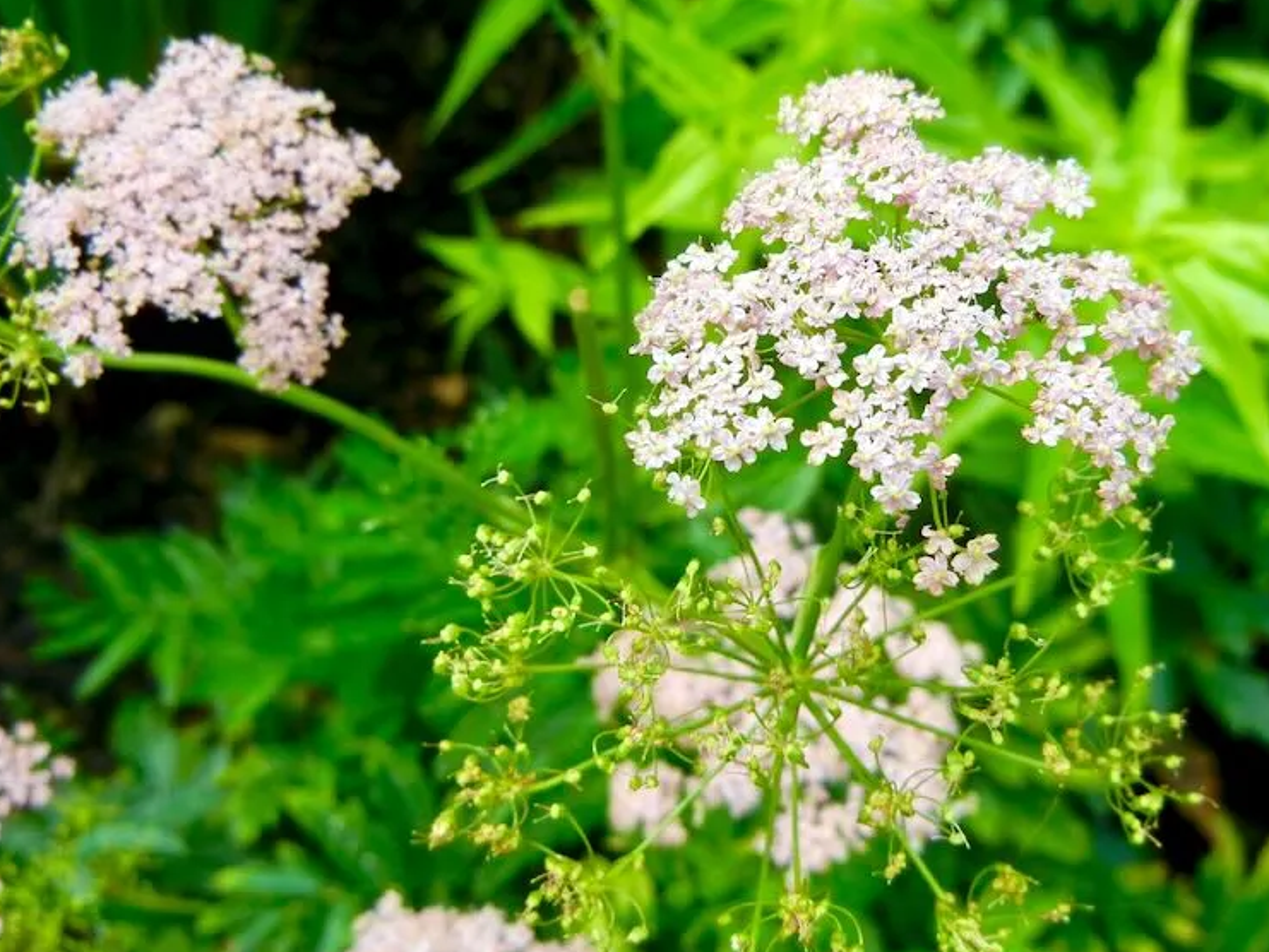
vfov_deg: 30.9
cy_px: 413
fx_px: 1723
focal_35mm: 47
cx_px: 728
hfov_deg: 40.3
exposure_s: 1/438
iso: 160
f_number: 3.6
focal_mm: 6.2
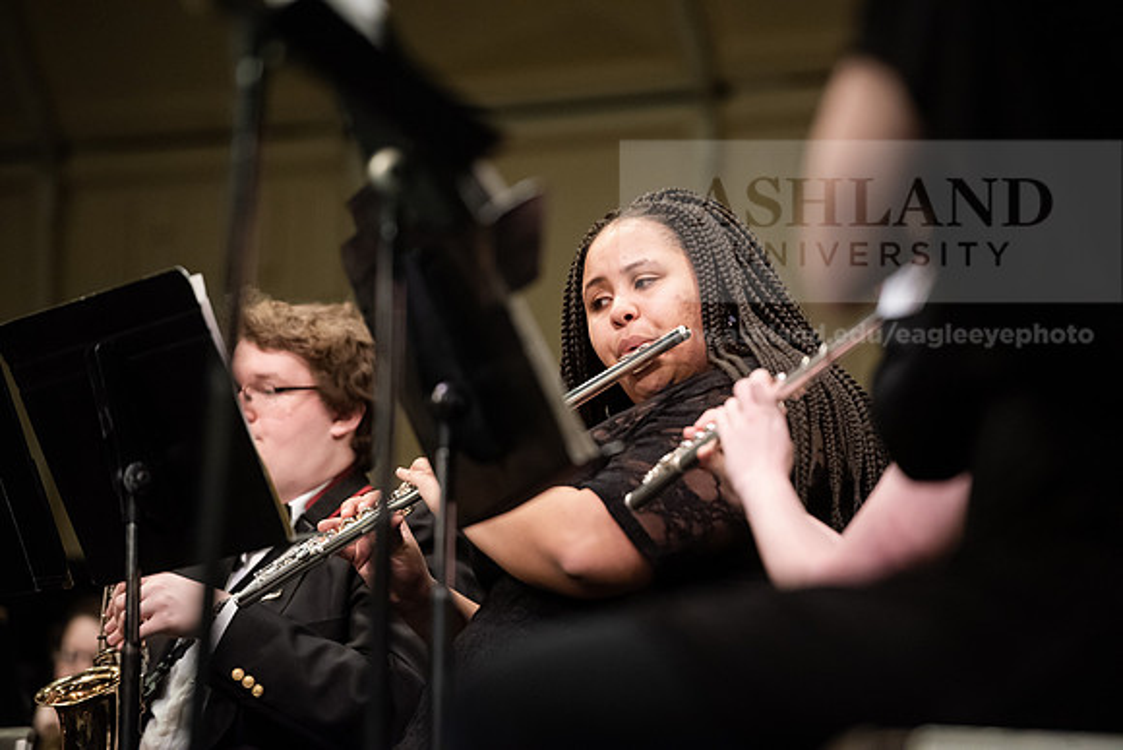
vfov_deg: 7.2
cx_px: 562
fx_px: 5928
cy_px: 375
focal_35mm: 190
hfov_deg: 10.8
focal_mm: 190
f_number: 3.2
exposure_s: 1/250
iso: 3200
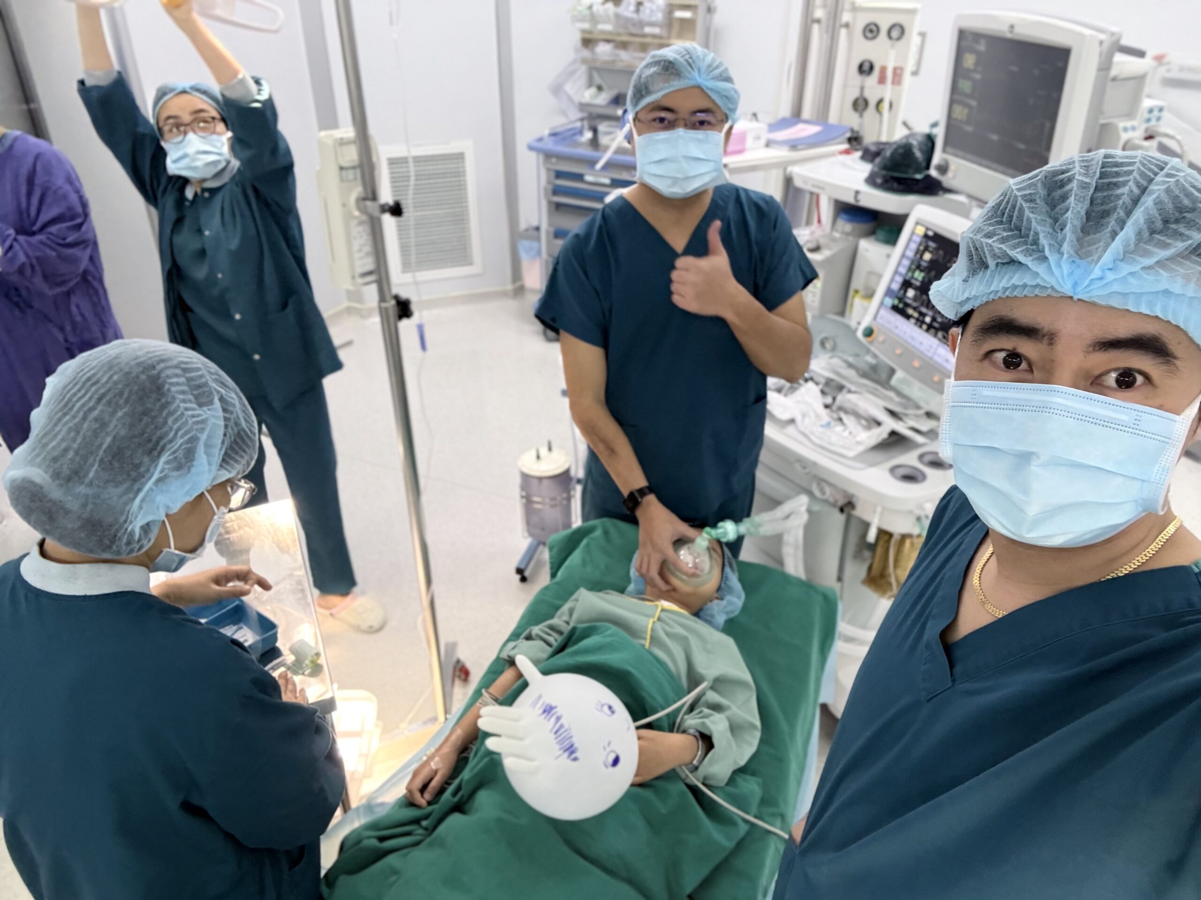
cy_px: 450
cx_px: 600
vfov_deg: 58.9
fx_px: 798
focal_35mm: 23
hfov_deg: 73.9
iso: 125
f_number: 1.9
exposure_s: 1/50
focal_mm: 2.69
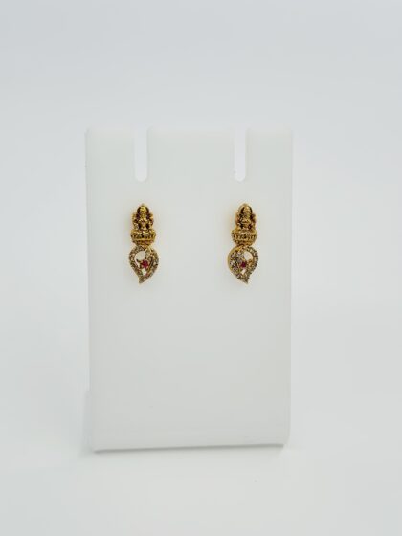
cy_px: 268
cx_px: 201
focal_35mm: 48
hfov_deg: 30.3
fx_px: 743
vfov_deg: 39.7
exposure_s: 1/1171
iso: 80
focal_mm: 6.86
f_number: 1.78
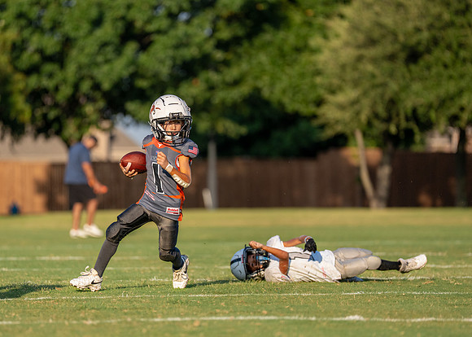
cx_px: 200
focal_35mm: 280
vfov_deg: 5.1
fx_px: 3755
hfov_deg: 7.2
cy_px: 169
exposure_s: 1/5000
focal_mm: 200
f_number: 2.8
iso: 320
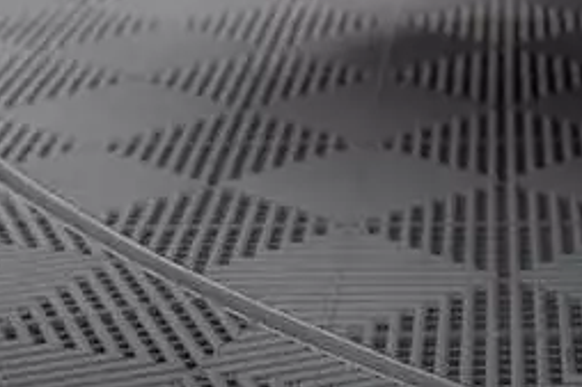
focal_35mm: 138
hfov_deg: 14.4
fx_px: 2229
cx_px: 678
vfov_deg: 9.7
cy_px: -139
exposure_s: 1/160
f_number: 2.5
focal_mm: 35
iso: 500
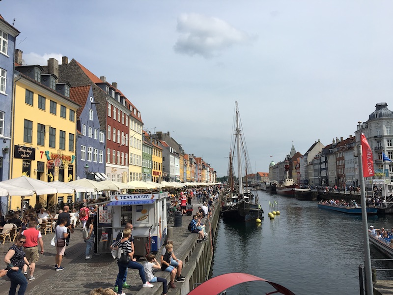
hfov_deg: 61.7
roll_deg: +0.6
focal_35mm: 29
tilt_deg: +4.7
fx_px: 329
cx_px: 196
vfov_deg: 48.2
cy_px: 148
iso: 25
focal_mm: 4.15
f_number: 2.2
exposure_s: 1/2481
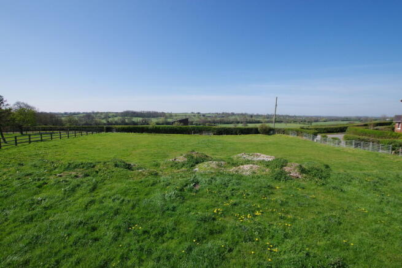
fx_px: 184
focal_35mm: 16
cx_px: 201
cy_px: 134
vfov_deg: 72.1
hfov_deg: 95.0
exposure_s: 1/500
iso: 200
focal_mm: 11
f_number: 8
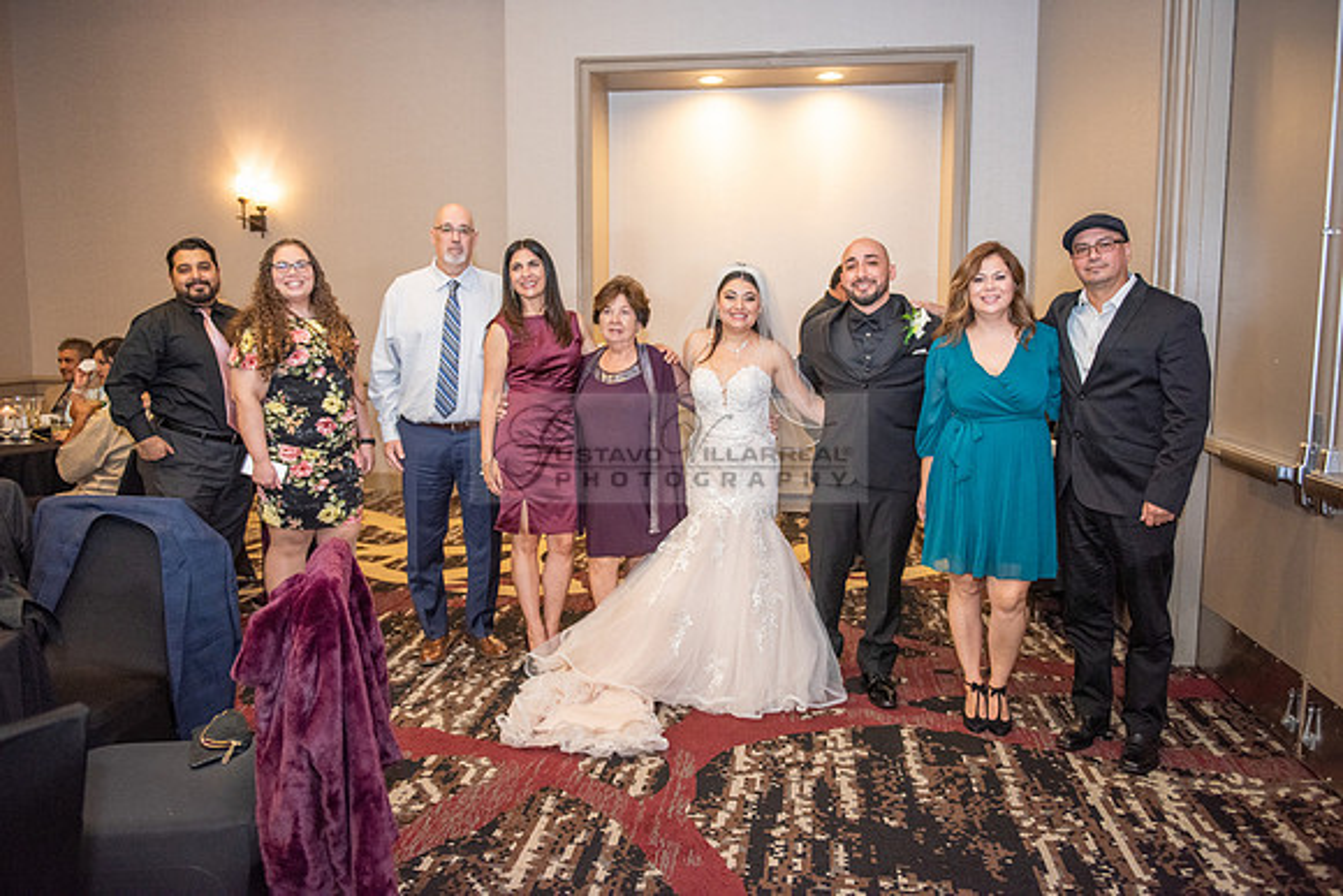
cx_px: 672
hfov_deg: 65.5
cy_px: 448
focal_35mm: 28
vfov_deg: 46.4
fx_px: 1045
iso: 1600
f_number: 2.8
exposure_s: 1/200
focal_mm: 28
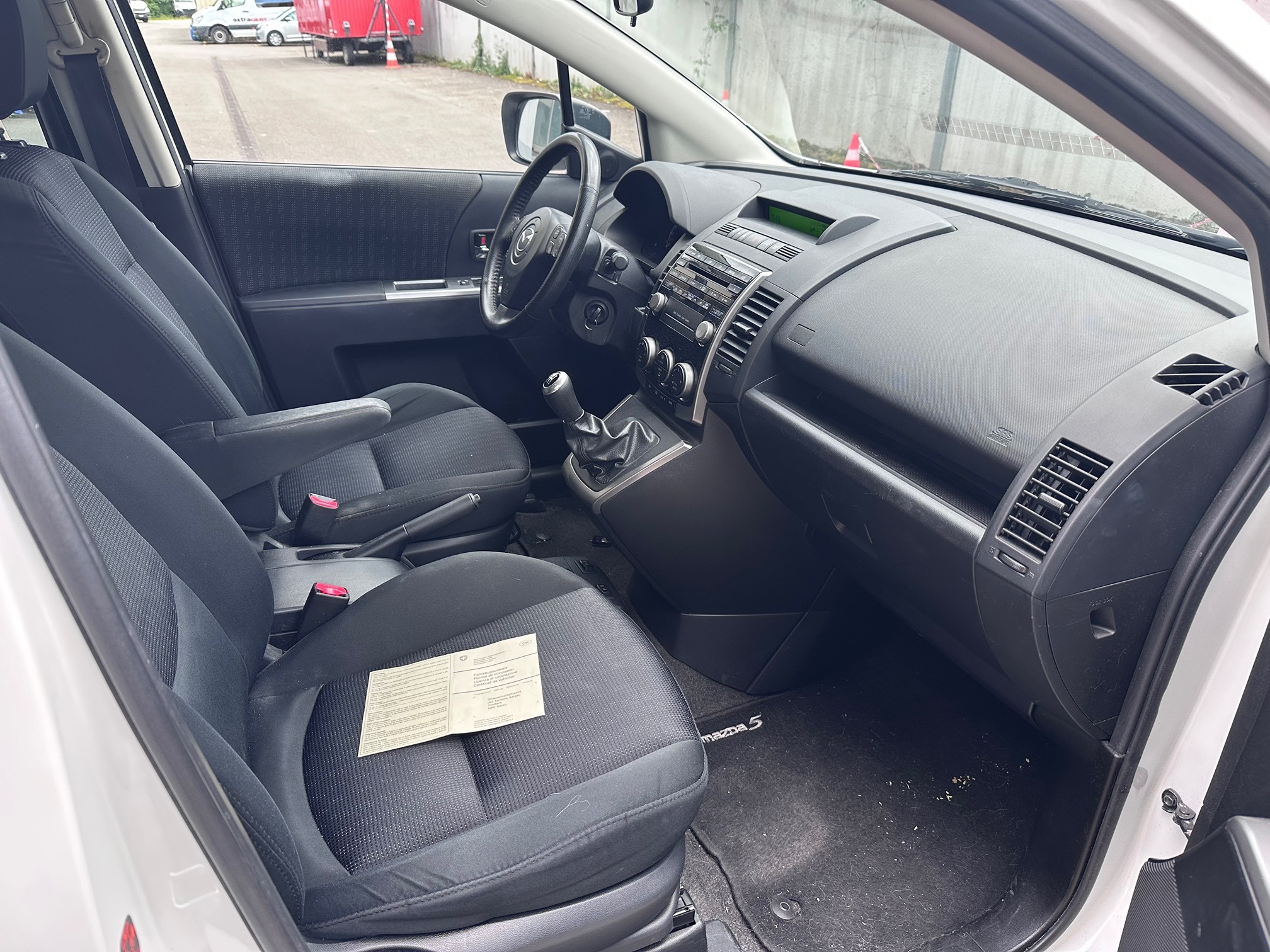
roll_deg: -1.4
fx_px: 881
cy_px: 476
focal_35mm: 24
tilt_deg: -27.0
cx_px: 635
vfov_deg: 56.8
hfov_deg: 71.6
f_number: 1.78
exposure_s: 1/200
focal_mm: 6.86
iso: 64
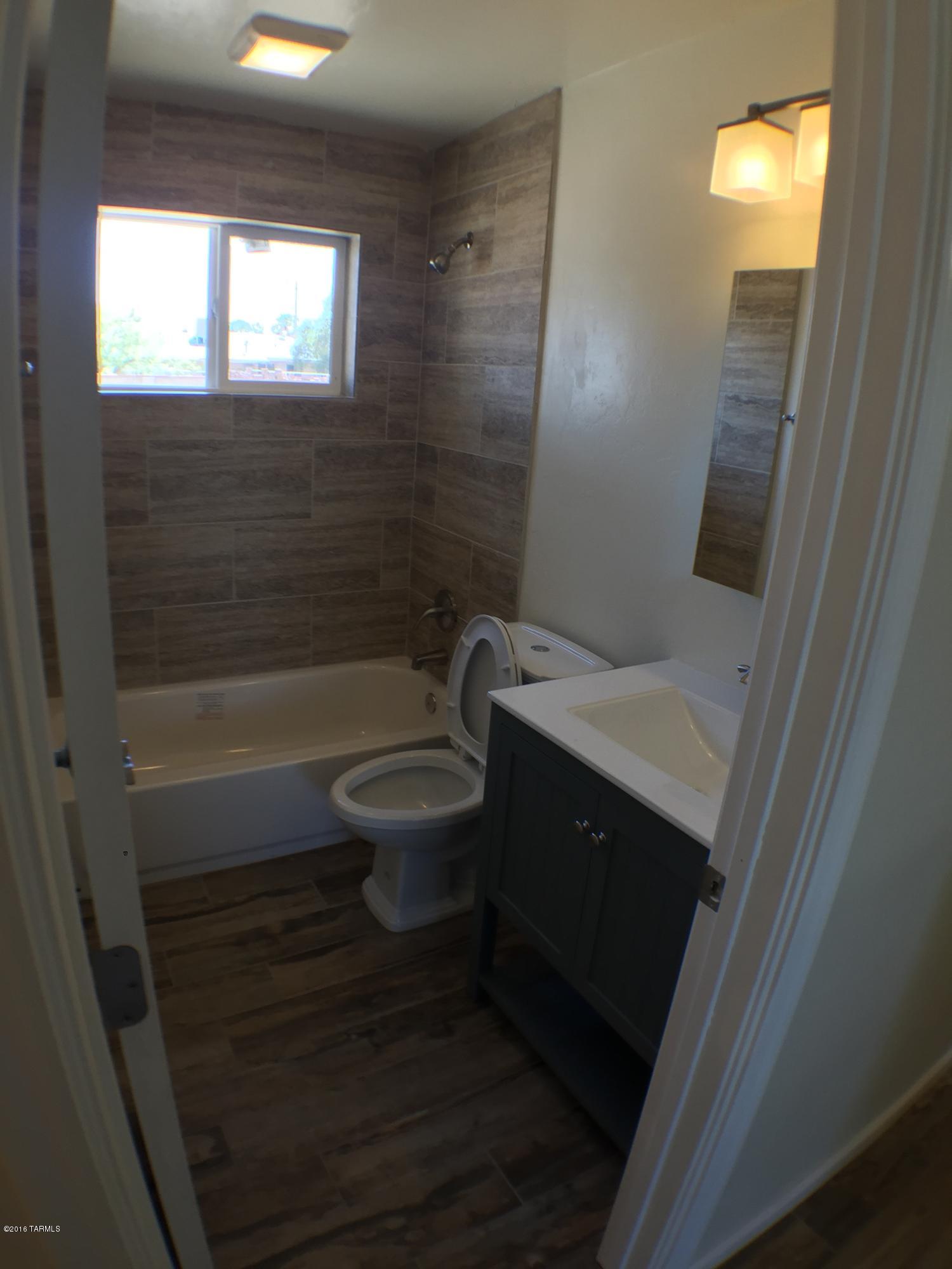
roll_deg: +0.0
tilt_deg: -12.0
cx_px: 476
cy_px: 634
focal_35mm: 29
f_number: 2.2
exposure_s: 1/40
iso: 32
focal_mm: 4.15
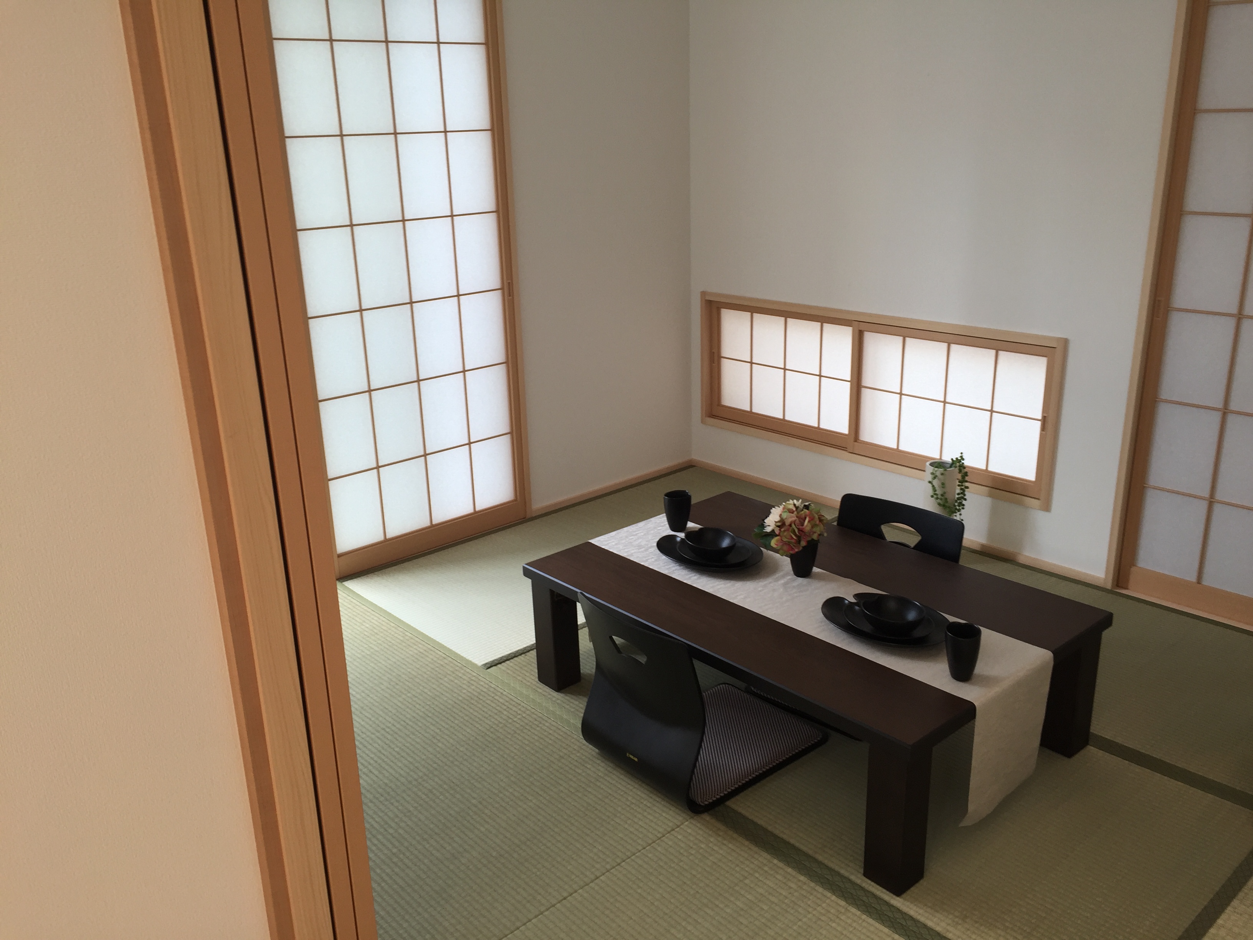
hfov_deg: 61.7
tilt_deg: -19.9
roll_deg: +0.9
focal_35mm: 29
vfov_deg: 48.2
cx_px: 626
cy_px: 470
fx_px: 1050
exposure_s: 1/60
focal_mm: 4.15
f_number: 2.2
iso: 32
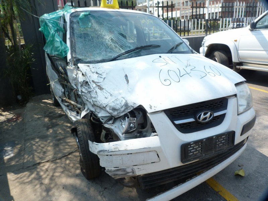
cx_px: 134
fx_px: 194
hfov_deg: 69.4
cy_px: 100
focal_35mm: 25
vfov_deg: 54.9
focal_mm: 4.5
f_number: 4
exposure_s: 1/250
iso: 80
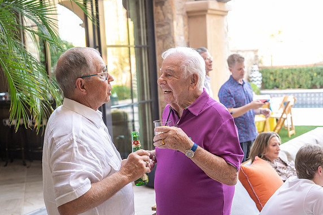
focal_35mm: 51
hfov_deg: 38.9
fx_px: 457
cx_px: 163
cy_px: 108
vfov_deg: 26.5
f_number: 4
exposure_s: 1/200
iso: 1250
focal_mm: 50
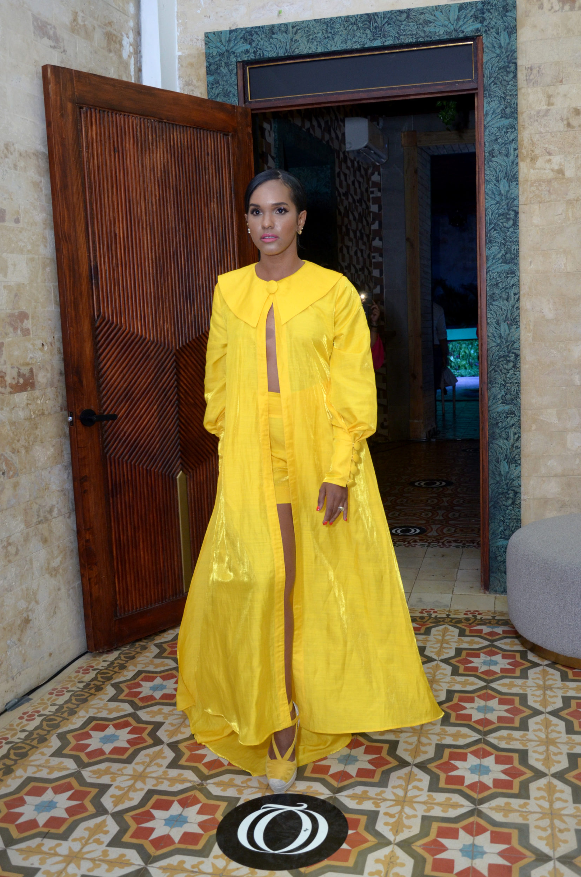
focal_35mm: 33
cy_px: 438
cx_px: 290
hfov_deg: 39.8
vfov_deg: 57.3
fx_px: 802
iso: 800
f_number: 3.8
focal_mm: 22
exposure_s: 1/125
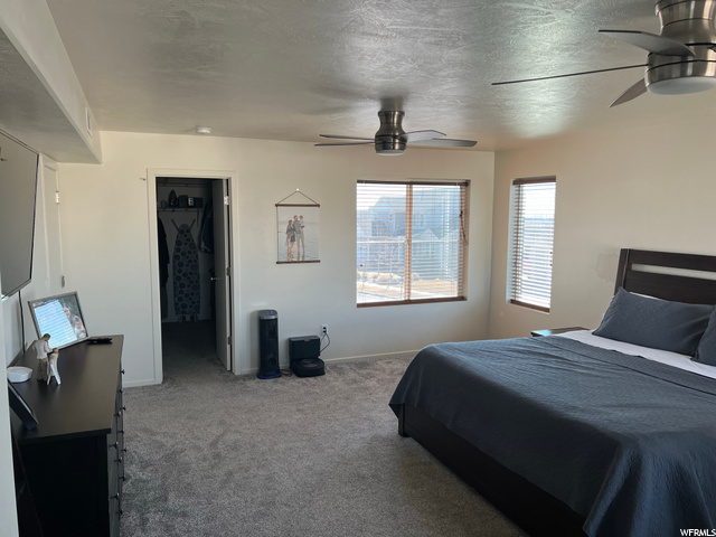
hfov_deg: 67.3
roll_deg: -0.7
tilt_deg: -7.2
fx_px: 538
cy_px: 268
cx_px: 358
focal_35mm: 26
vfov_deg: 53.1
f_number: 1.5
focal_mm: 5.7
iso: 80
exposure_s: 1/121
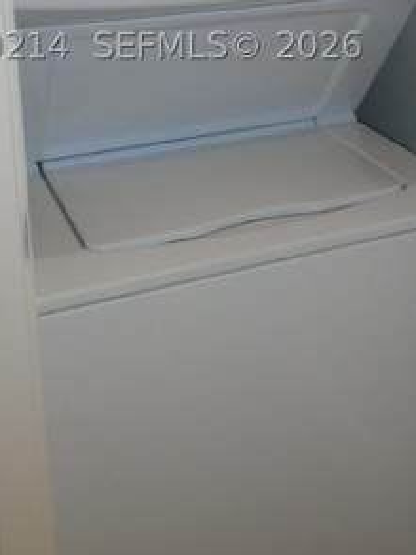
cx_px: 317
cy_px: 46
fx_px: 913
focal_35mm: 57
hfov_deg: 25.3
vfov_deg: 32.0
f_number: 3.2
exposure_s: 1/30
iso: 200
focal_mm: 4.6
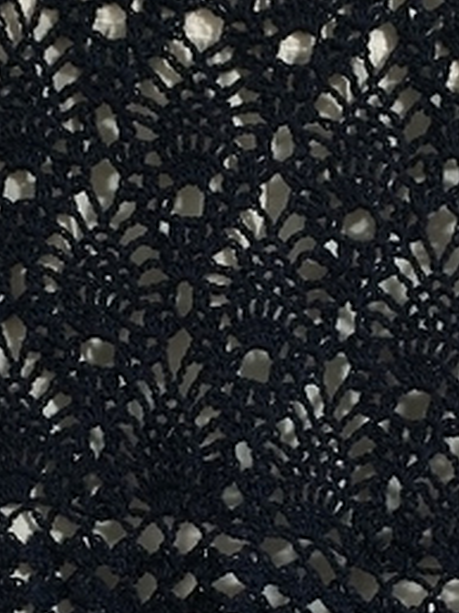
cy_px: 428
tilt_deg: -5.9
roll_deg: -3.3
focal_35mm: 72
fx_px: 1275
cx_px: 181
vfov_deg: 26.8
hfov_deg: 20.4
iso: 320
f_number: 2.2
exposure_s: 1/15
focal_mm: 4.15
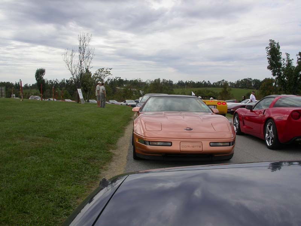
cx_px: 150
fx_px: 330
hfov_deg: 49.0
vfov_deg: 37.7
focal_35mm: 38
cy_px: 113
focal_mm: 7.85
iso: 100
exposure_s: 1/298
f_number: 6.7
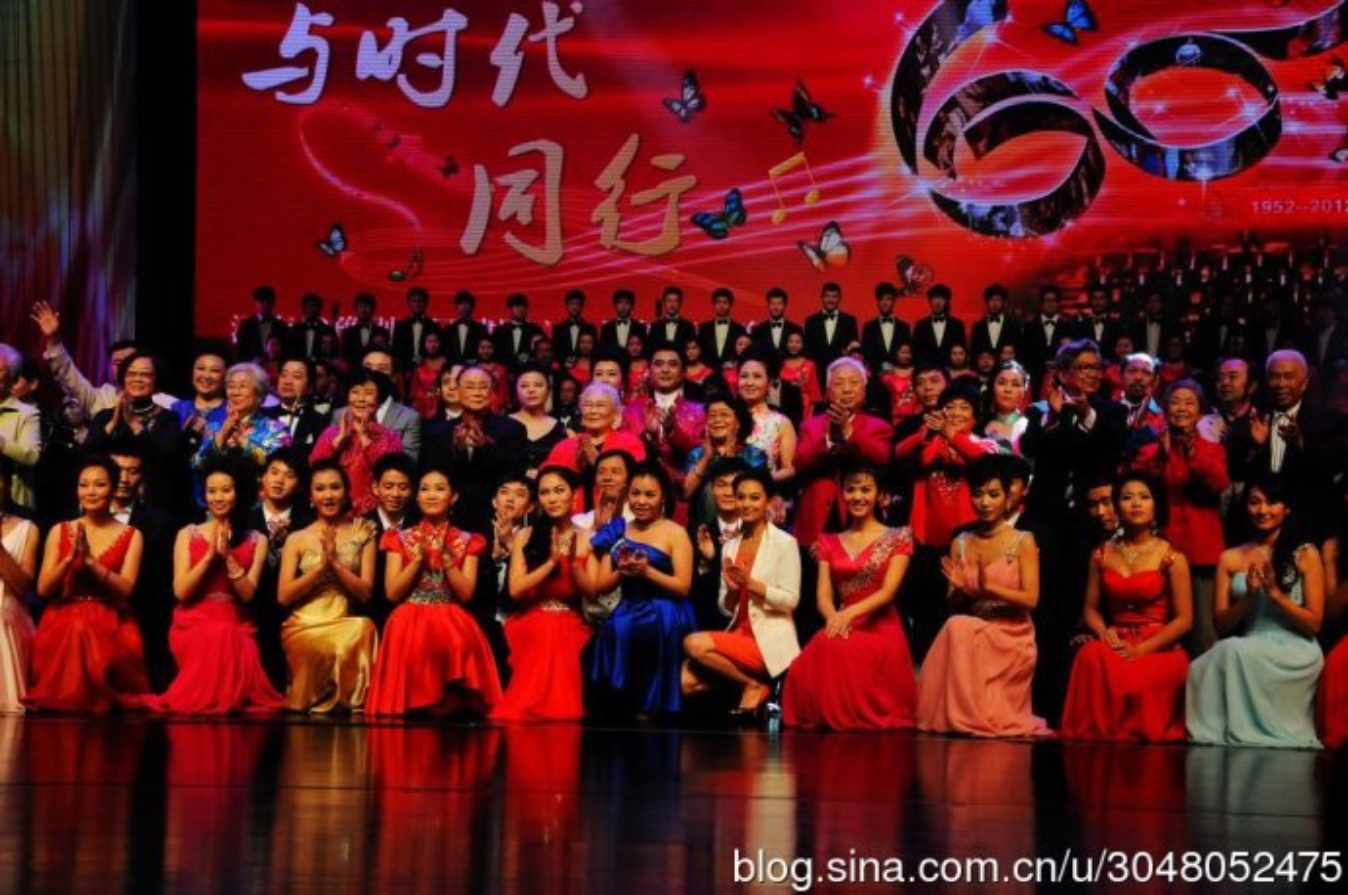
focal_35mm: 78
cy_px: 448
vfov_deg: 17.4
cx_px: 674
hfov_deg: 26.0
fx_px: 2917
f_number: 9
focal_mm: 52
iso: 1250
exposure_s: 1/320
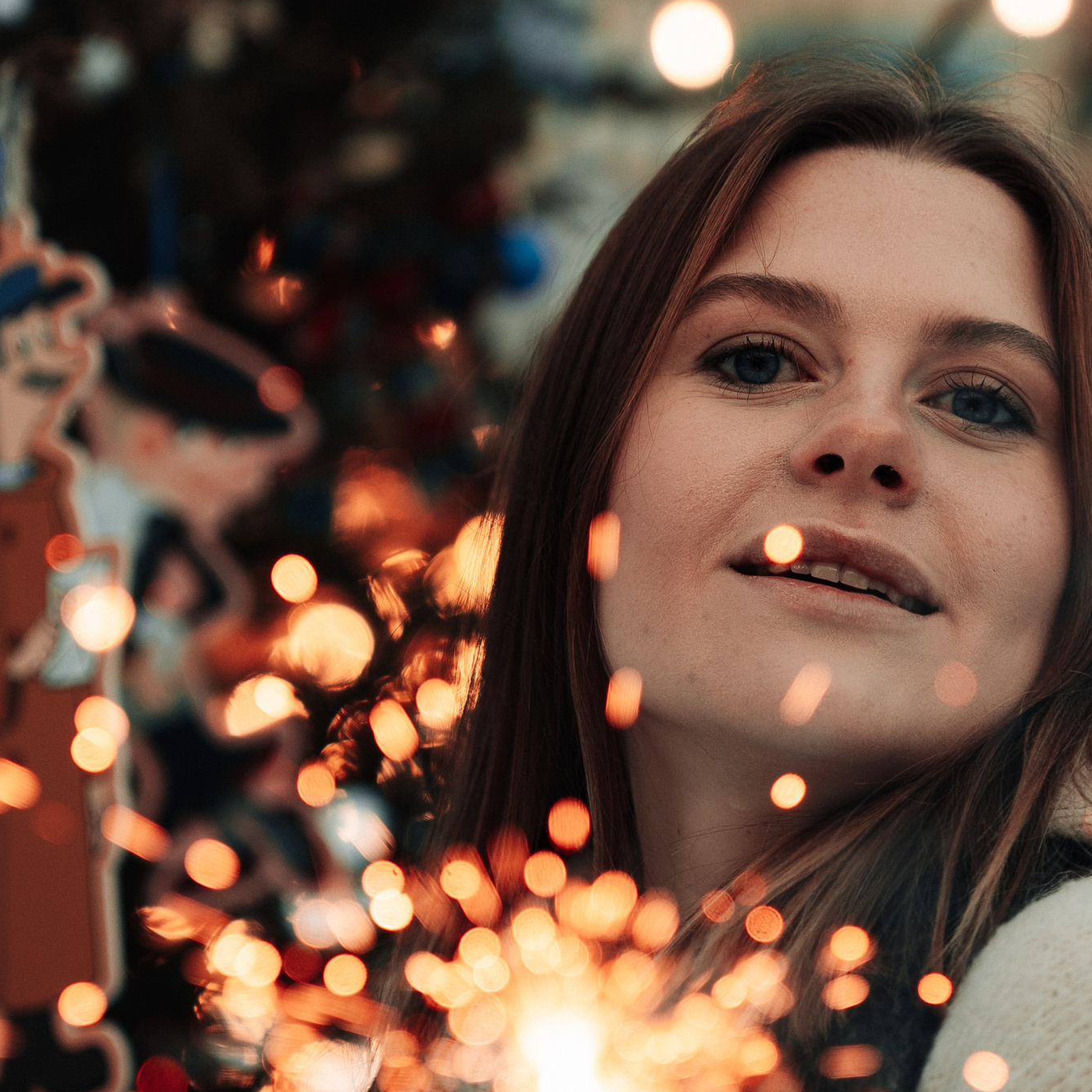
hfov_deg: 9.8
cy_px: 511
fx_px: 6389
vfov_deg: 9.8
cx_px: 767
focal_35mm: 179
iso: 100
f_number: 2.8
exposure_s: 1/320
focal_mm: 74
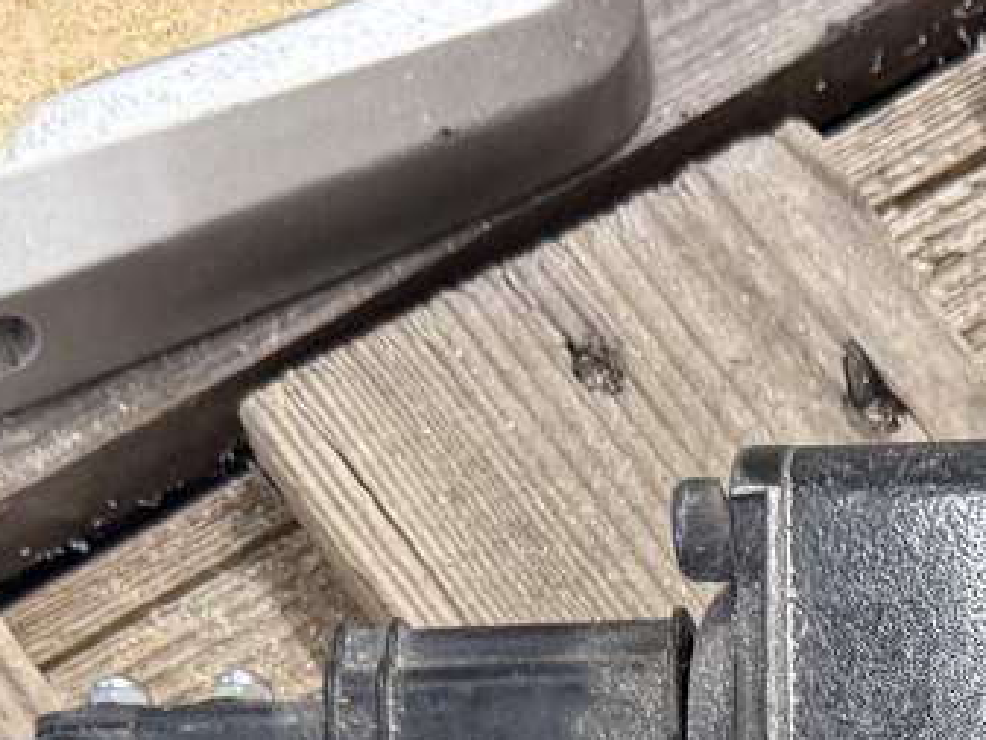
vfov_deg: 11.7
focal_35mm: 114
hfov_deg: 16.2
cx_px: 1337
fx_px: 3248
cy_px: 1483
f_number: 1.78
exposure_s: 1/50
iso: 160
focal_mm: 6.76
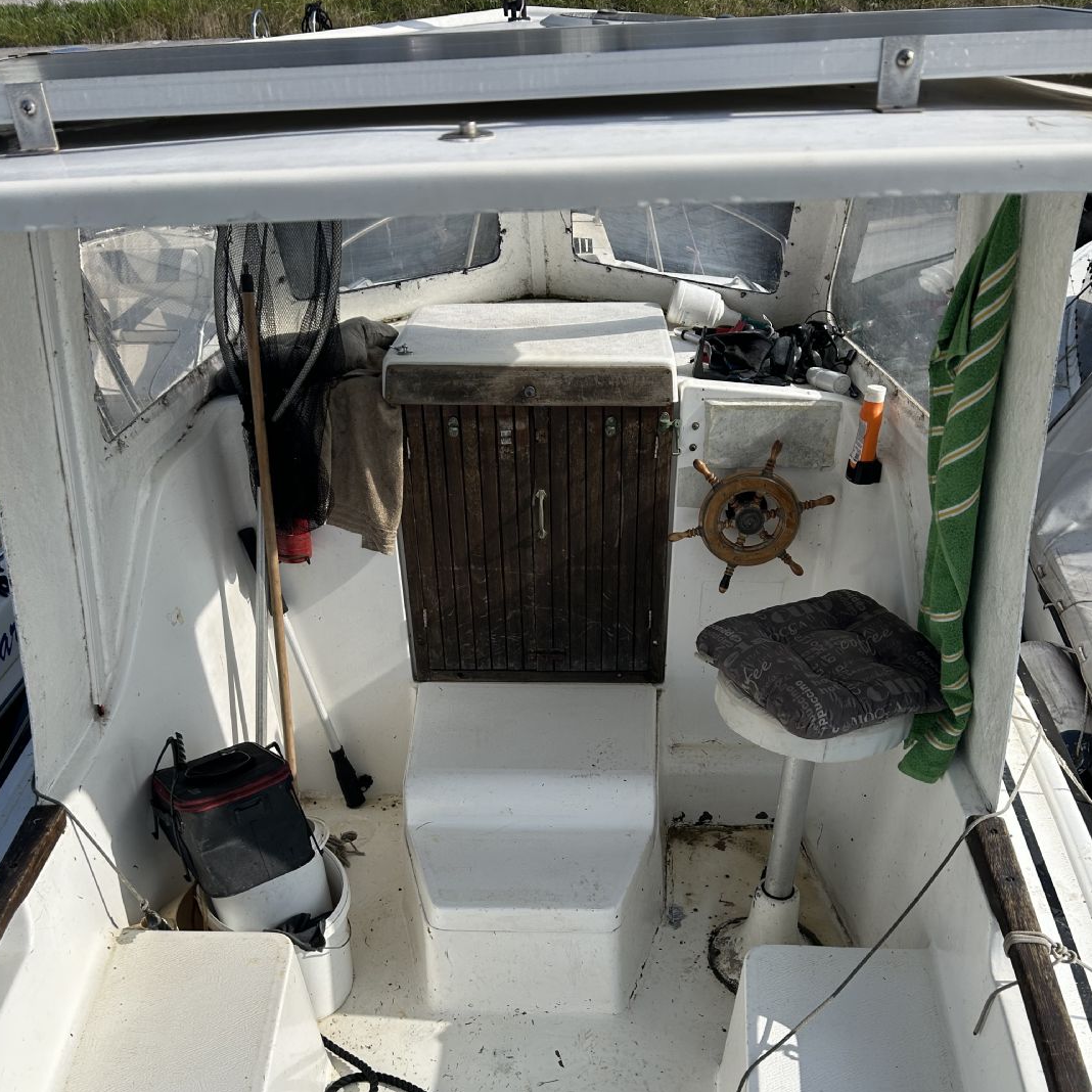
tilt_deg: -34.8
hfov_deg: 52.5
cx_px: 542
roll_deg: +1.0
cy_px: 704
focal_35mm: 31
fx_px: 1106
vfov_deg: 51.8
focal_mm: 5.7
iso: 50
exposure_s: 1/6579
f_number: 1.5
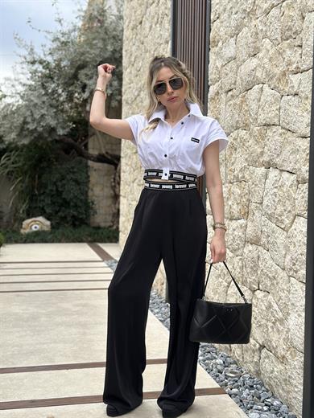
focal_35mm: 48
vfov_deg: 39.7
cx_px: 157
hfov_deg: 30.3
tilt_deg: -2.9
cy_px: 209
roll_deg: -0.5
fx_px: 581
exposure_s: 1/850
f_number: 1.78
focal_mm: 6.86
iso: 80
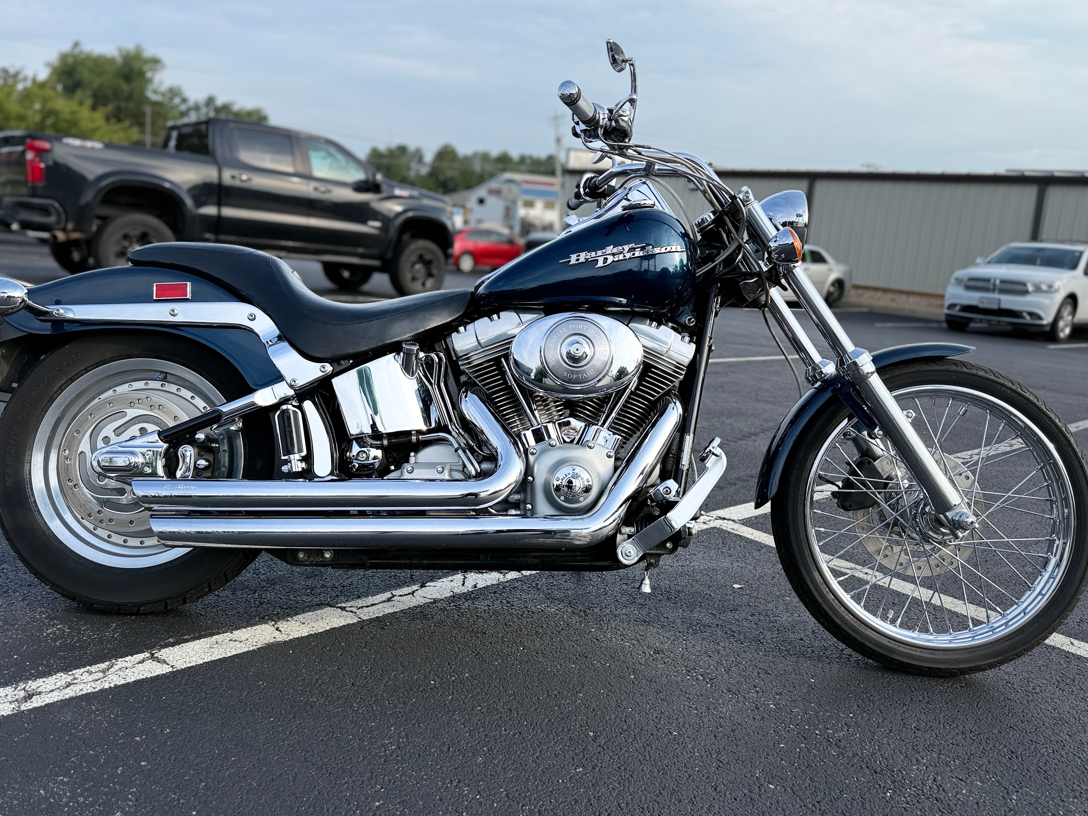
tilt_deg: -13.0
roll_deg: -2.2
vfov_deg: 51.3
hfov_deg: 65.3
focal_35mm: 27
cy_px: 384
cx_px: 520
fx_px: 849
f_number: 1.78
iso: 80
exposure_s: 1/1770
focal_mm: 6.76
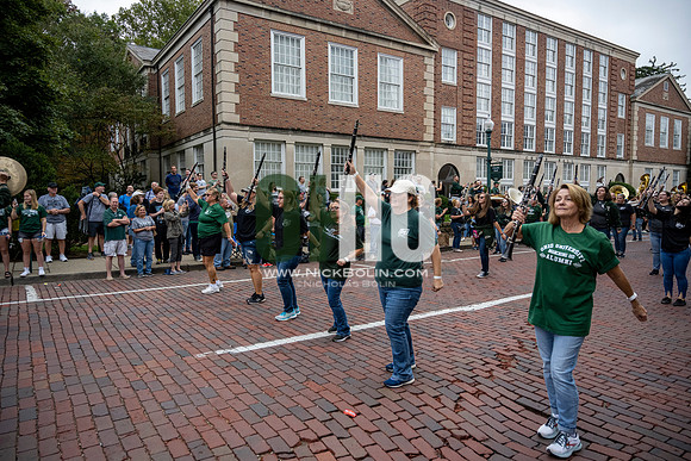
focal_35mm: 24
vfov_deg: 53.2
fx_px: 461
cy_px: 230
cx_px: 346
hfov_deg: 73.7
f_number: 4
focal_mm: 24
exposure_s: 1/1600
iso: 1000
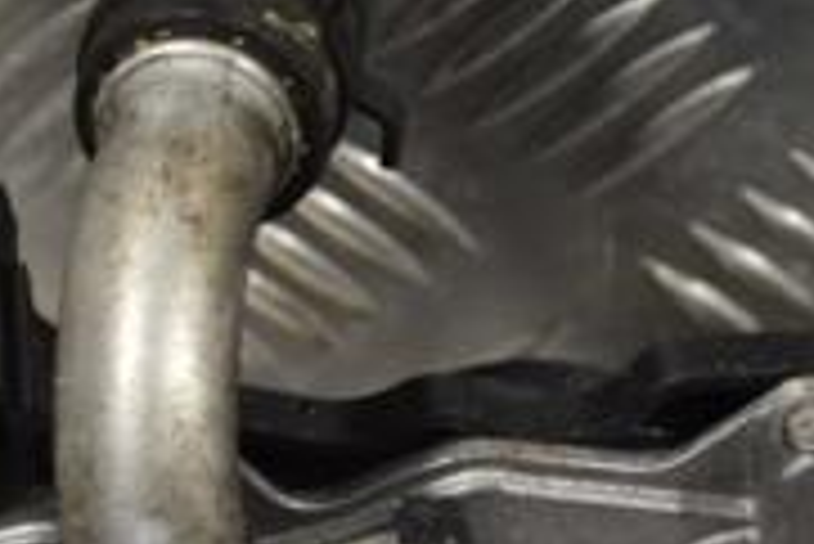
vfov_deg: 8.6
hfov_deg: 12.9
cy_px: 593
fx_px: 3598
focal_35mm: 159
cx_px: 189
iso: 400
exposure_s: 1/125
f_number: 5.6
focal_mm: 32
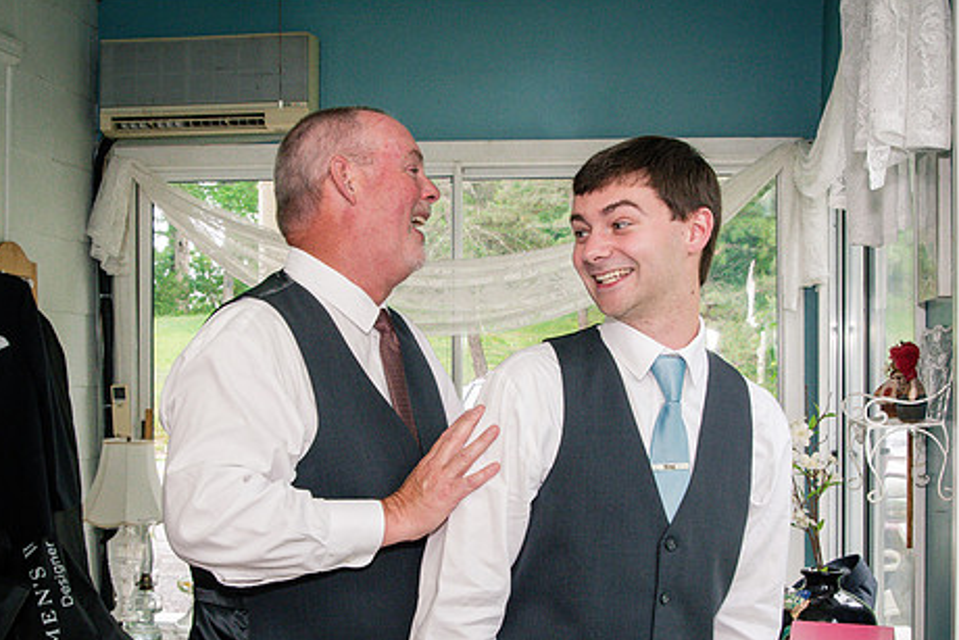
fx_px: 1545
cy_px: 395
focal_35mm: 58
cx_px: 492
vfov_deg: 23.3
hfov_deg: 34.5
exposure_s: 1/125
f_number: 10
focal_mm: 31
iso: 1250
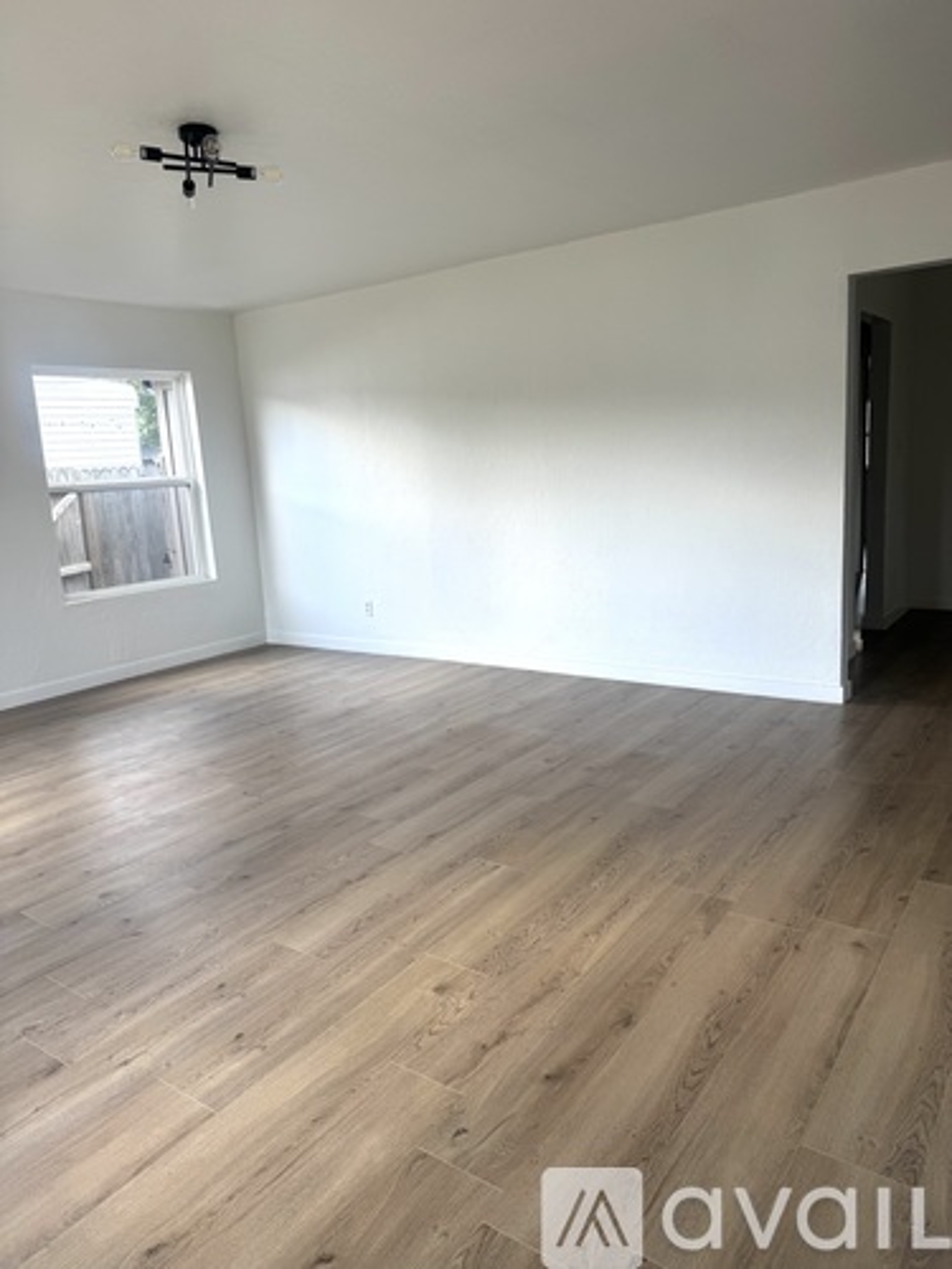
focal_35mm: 24
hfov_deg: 56.8
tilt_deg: -10.4
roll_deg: +4.2
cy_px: 634
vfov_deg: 71.6
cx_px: 476
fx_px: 880
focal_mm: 6.76
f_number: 1.78
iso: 64
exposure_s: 1/134
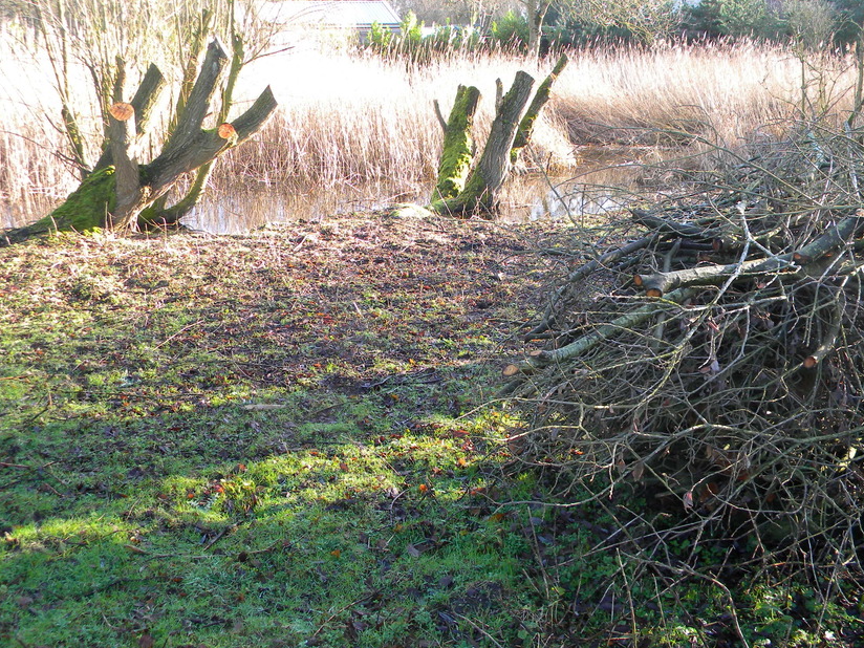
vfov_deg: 41.8
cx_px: 432
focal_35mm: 34
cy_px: 319
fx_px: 849
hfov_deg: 54.0
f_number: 3.5
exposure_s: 1/62.6
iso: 80
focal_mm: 5
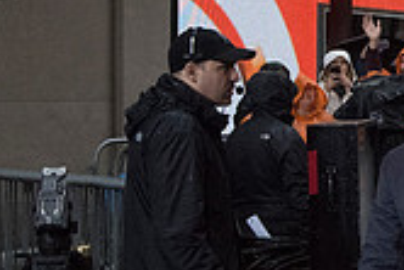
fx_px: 1258
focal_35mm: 112
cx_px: 635
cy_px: 118
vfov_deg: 12.3
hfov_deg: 16.4
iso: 10000
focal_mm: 32
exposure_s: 1/400
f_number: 10
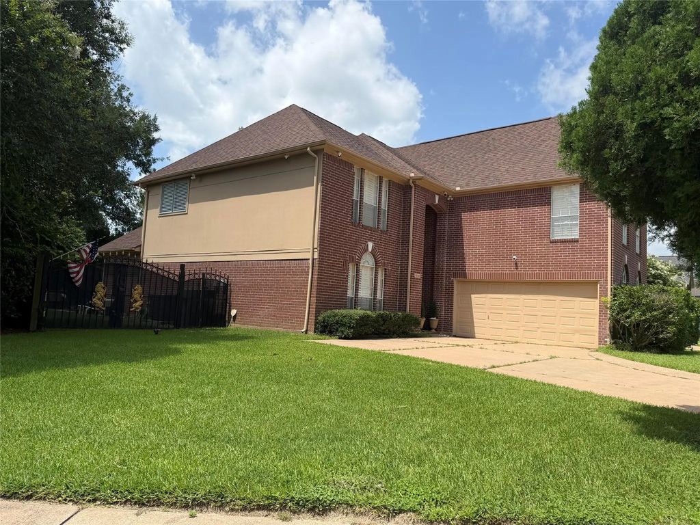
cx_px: 350
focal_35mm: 24
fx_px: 485
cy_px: 262
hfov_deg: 71.6
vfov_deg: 56.8
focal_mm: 6.76
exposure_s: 1/4405
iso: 80
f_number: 1.78
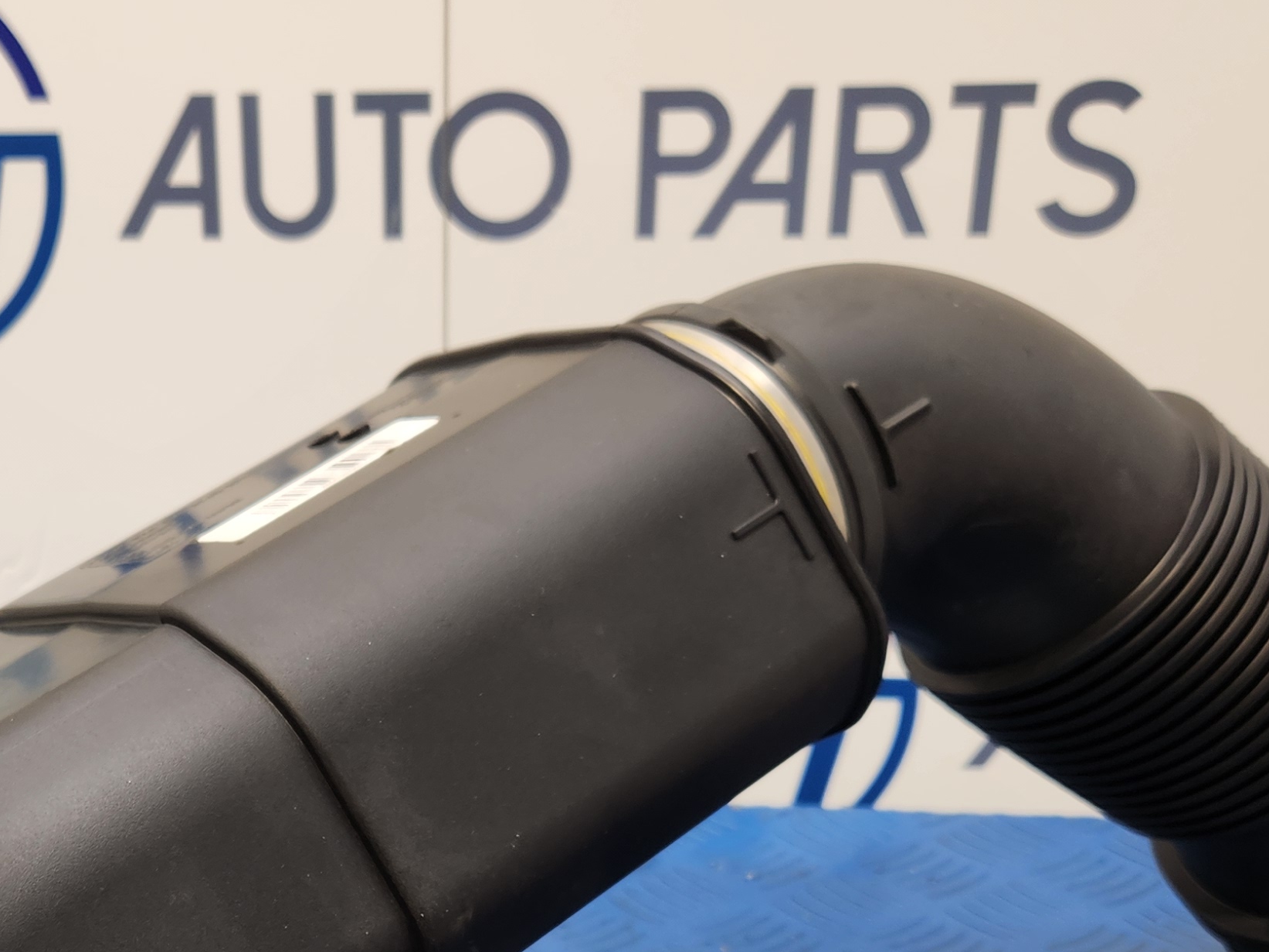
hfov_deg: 33.7
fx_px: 2053
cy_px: 1033
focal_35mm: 56
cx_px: 321
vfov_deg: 24.4
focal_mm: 5.4
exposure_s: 1/100
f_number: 1.8
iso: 25
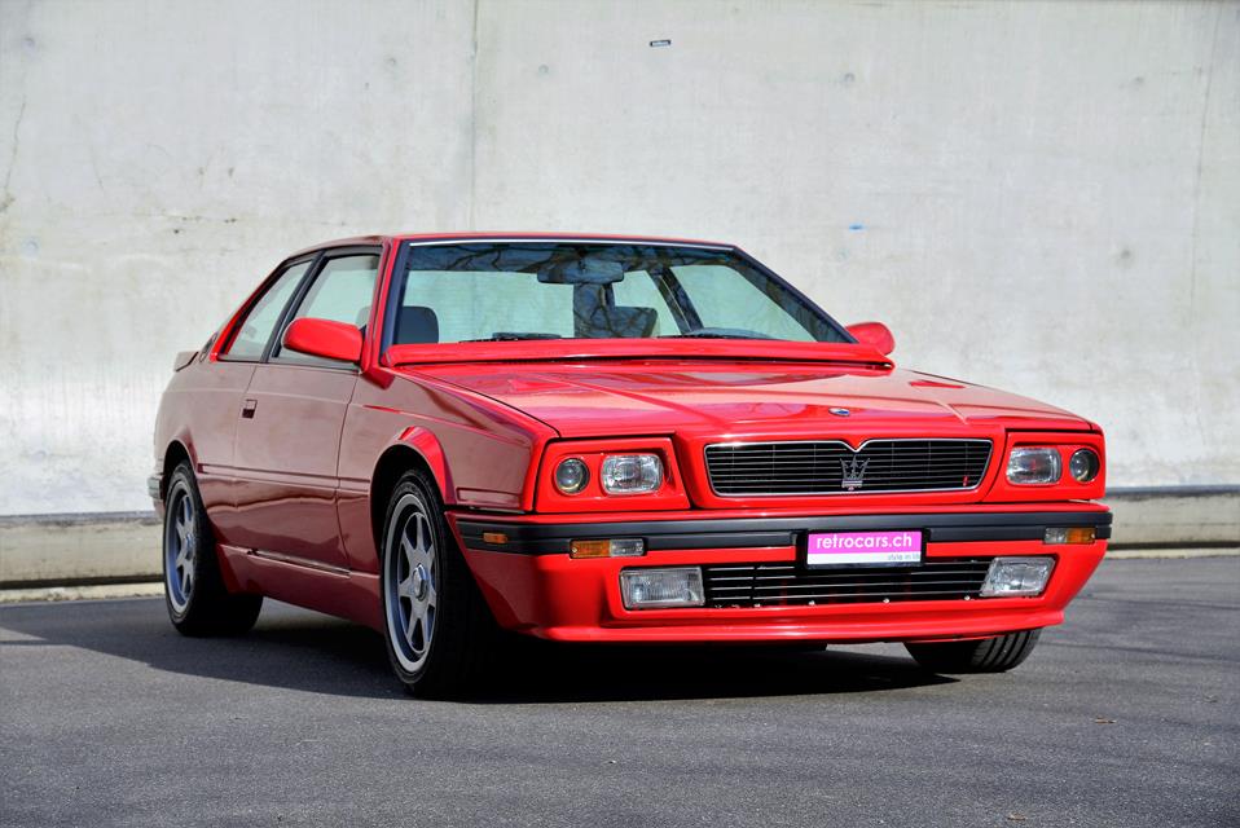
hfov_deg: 27.0
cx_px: 620
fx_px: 2585
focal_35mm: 75
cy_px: 414
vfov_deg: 18.2
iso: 100
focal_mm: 75
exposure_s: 1/200
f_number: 8
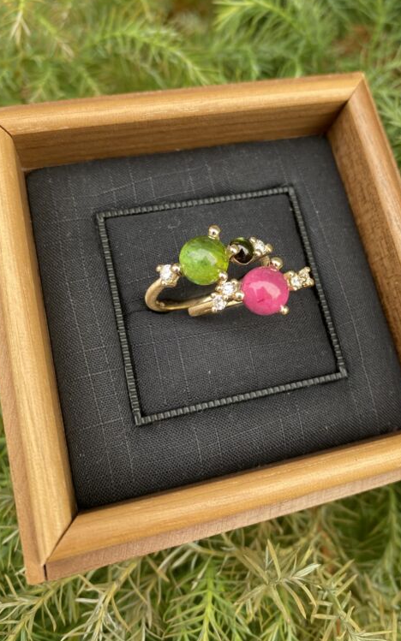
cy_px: 292
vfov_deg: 59.6
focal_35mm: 32
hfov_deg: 39.3
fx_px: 560
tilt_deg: -50.9
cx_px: 227
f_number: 1.8
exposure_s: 1/122
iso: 80
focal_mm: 4.25
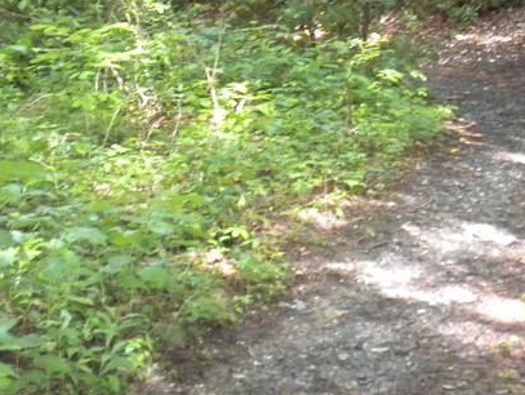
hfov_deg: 21.1
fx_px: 1412
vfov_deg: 15.5
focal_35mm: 93
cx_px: 266
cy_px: -26
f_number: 3.5
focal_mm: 6.6
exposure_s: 1/38.4
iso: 491
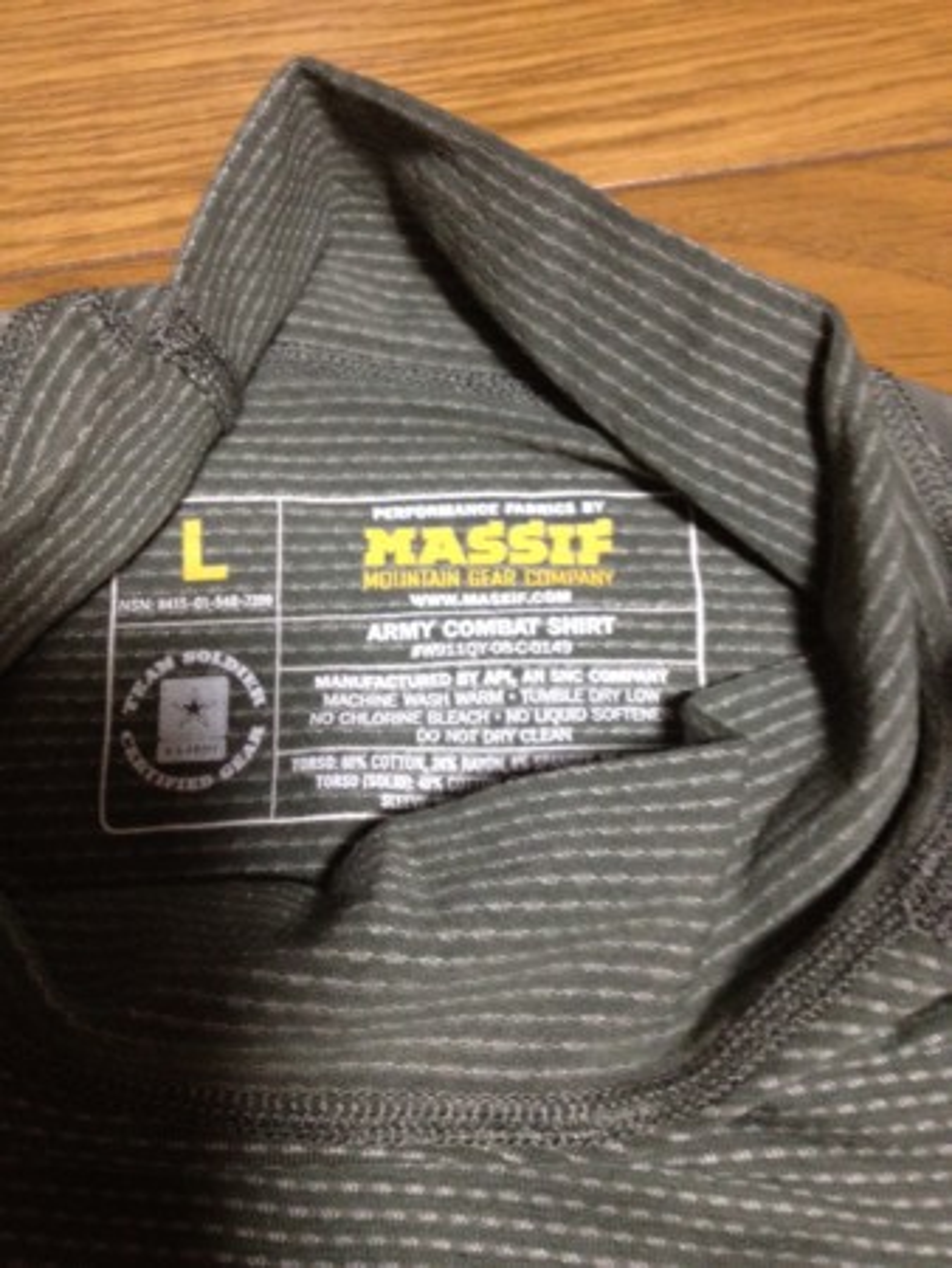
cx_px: 476
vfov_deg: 52.6
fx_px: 1282
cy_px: 634
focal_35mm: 35
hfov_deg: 40.7
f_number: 2.4
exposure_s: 1/15
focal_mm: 4.28
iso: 400
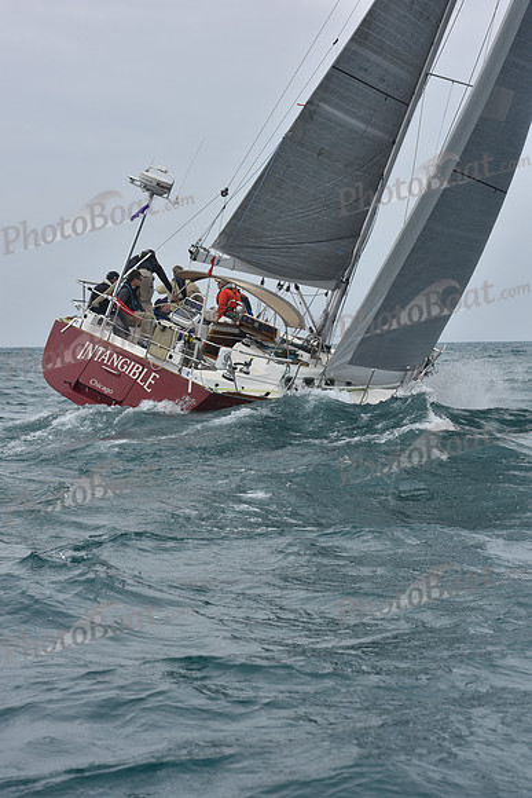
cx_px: 266
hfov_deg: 14.4
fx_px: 2104
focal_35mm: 95
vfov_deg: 21.5
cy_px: 399
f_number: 9
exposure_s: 1/800
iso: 250
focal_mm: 95
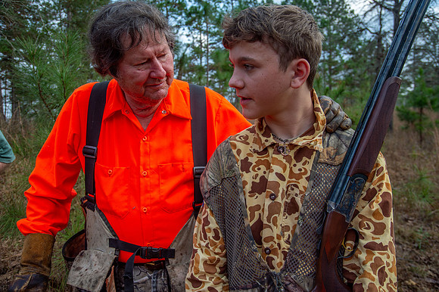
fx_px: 390
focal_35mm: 32
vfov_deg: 41.1
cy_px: 146
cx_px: 220
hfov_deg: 58.7
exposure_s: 1/250
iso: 250
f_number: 8
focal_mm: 32
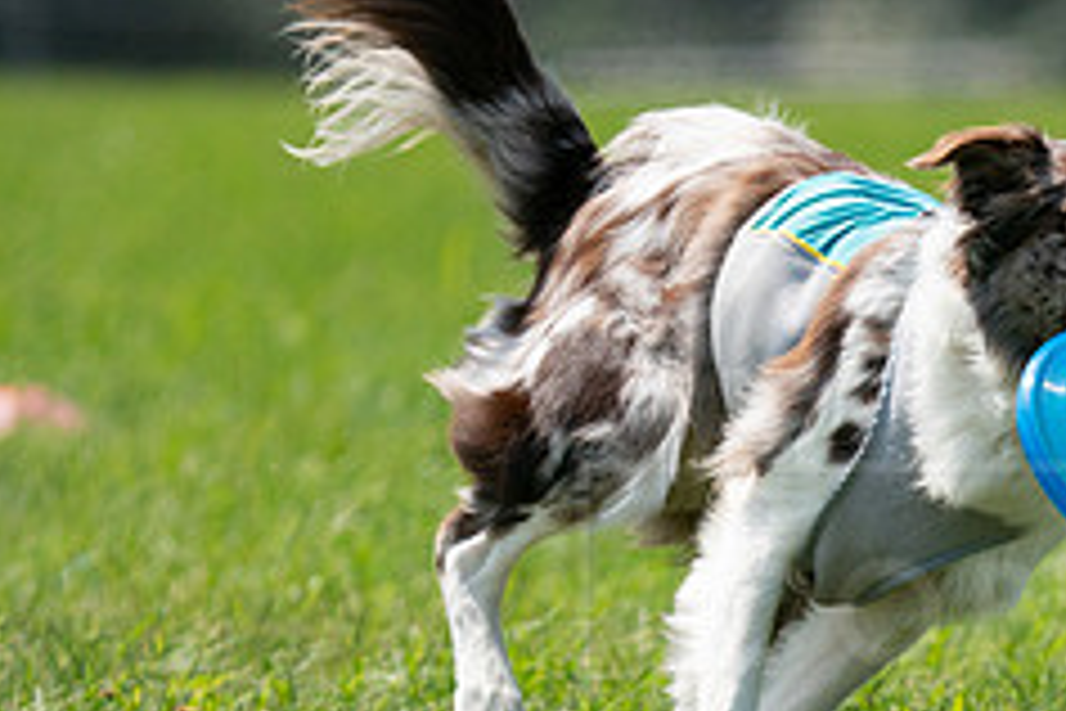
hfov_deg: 2.6
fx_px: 23213
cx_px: 1008
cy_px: 686
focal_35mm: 784
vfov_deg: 1.8
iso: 800
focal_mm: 321
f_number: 6.3
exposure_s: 1/4000
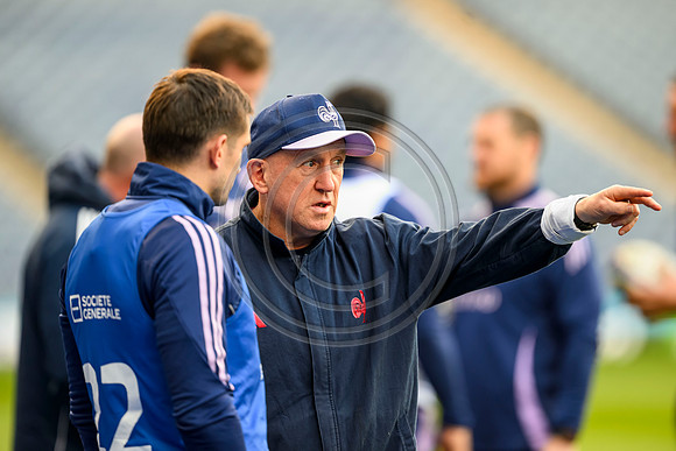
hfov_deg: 5.2
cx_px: 338
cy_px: 226
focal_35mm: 400
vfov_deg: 3.4
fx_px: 7513
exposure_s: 1/800
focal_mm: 400
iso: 1250
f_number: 3.2
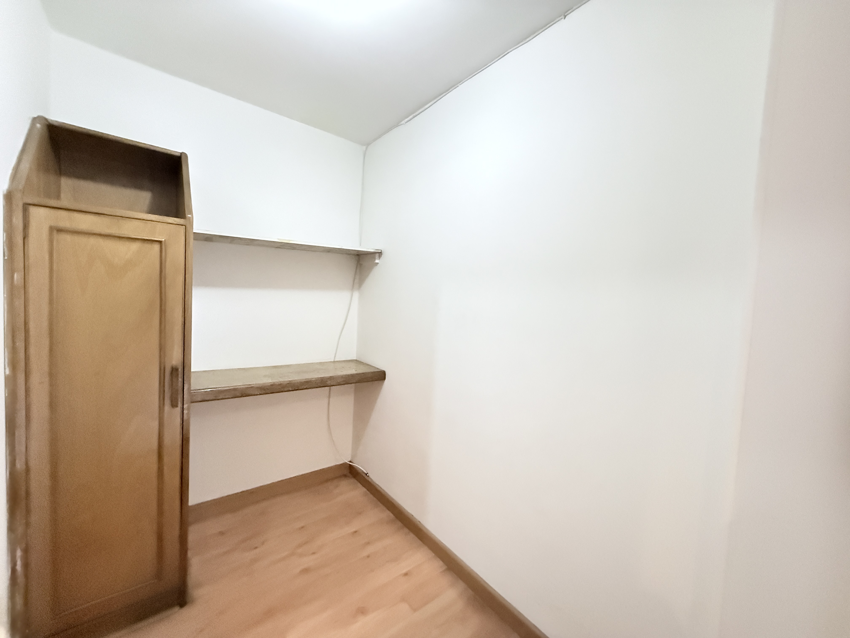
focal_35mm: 14
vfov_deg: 85.7
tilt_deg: -2.4
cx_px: 425
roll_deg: -2.3
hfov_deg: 102.1
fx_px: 344
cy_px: 319
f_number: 2.2
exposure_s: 1/40
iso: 1600
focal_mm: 2.22
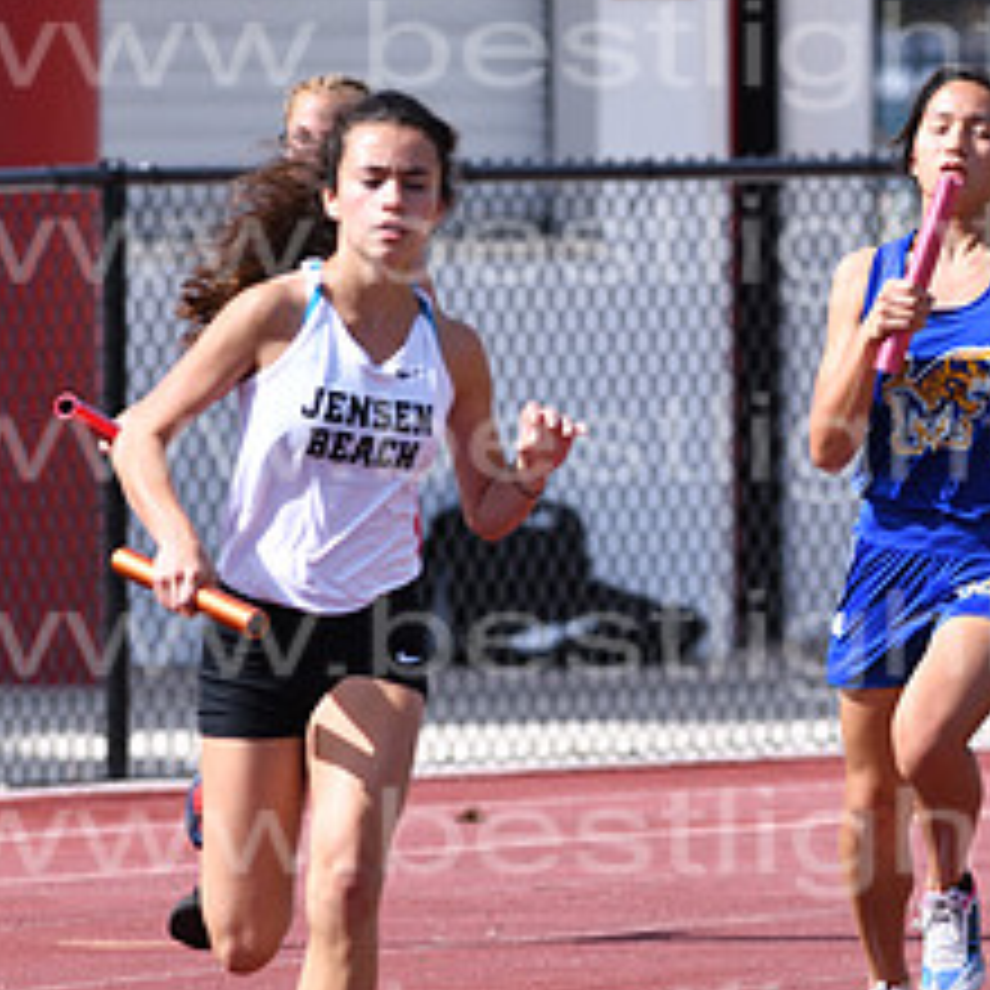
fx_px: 32583
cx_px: 968
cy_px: 547
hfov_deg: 1.7
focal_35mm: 1007
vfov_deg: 1.7
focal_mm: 300
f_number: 5.6
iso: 100
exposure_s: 1/640
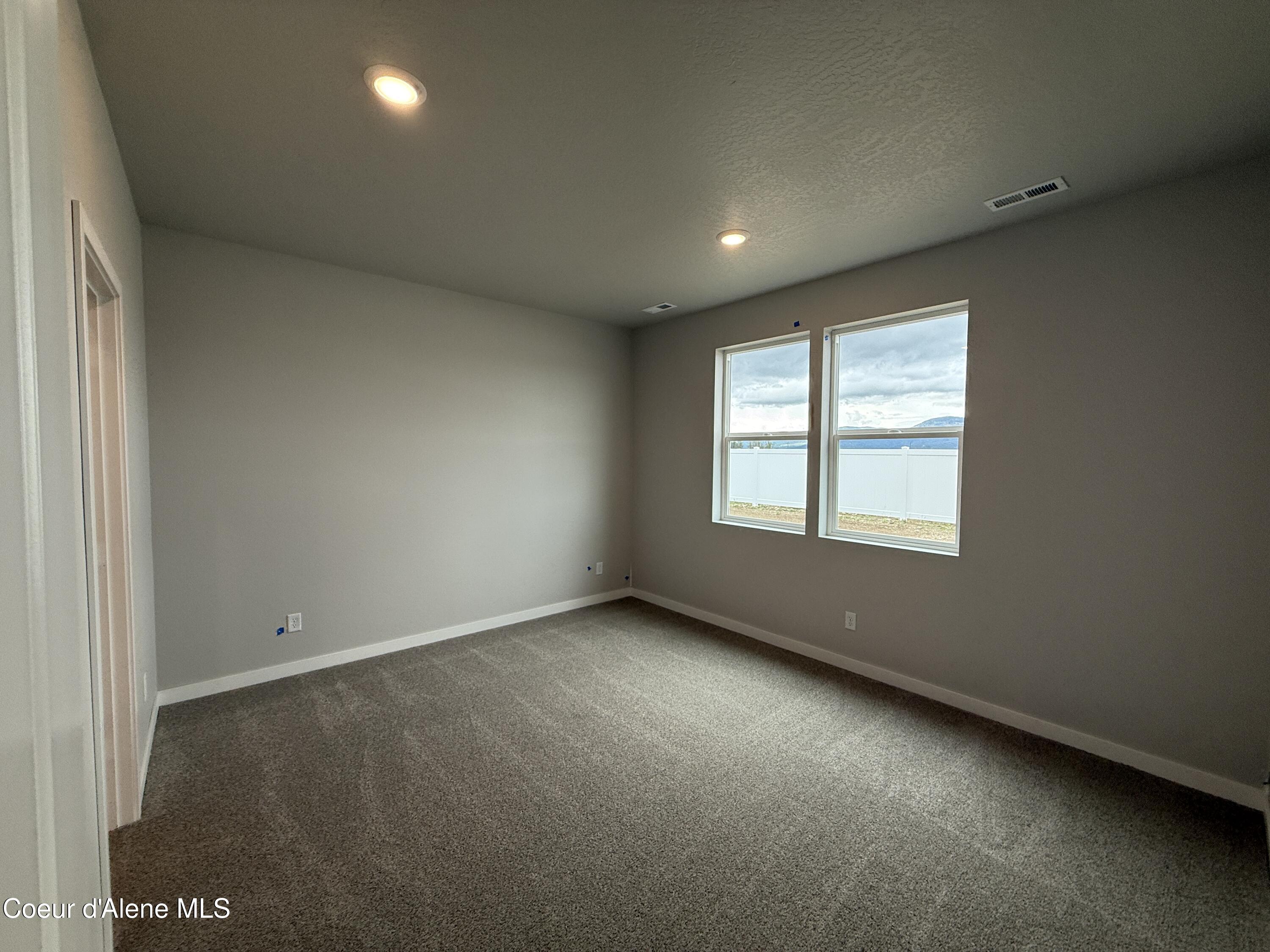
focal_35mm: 14
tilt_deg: -2.4
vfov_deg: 85.7
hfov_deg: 102.1
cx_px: 635
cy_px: 476
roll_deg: -0.5
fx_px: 514
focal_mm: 2.22
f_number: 2.2
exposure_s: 1/155
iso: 64
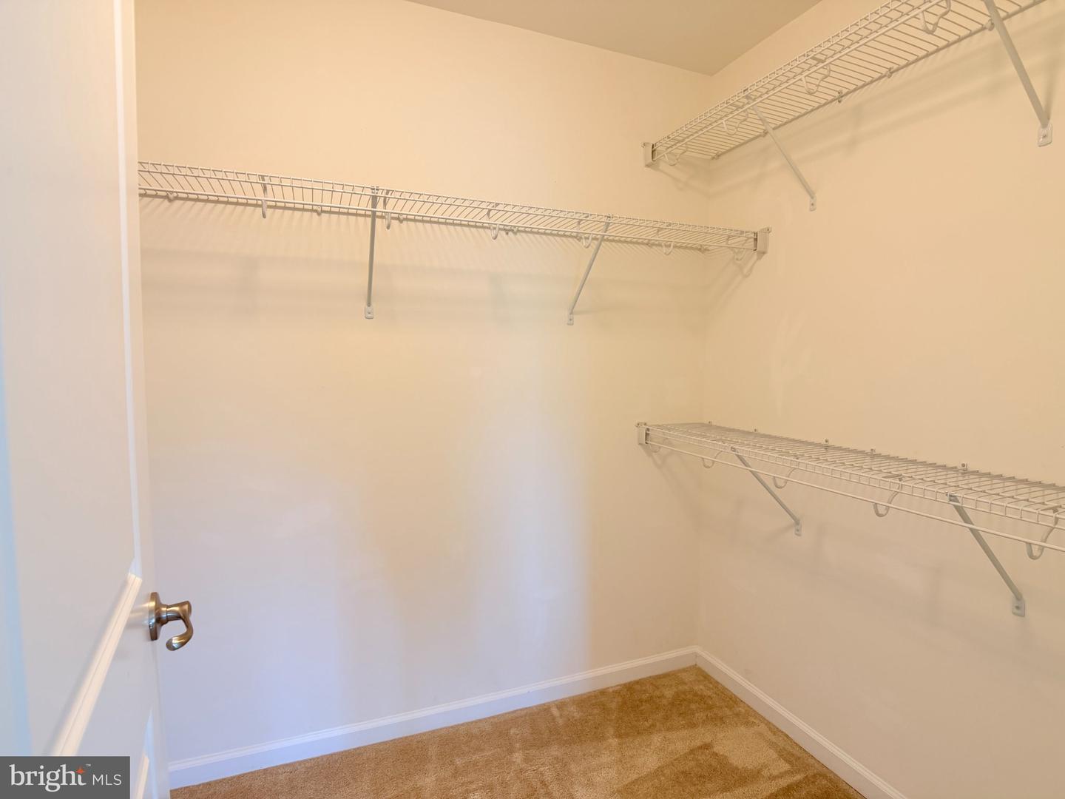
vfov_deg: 56.8
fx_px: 738
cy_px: 400
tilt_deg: -4.1
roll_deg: +0.1
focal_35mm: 24
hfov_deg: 71.6
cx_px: 532
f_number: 1.78
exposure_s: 1/60
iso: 160
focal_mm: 6.76
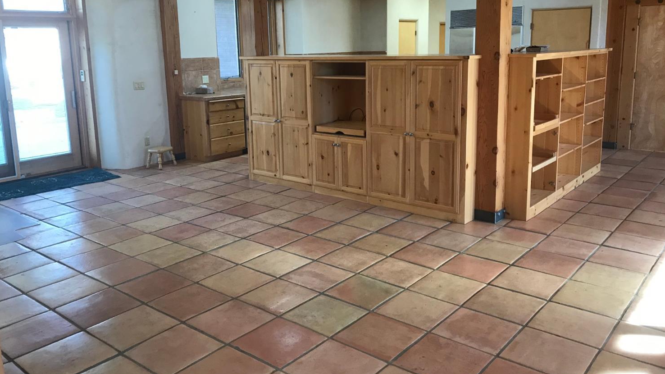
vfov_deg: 37.6
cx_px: 330
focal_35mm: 31
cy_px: 143
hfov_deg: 62.6
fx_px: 547
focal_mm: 3.99
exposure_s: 1/20
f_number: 1.8
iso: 40
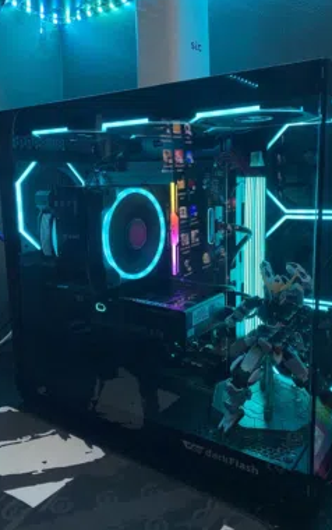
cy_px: 257
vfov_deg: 64.6
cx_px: 188
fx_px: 419
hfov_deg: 43.1
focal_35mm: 29
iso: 640
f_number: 1.8
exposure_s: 1/29
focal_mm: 4.25
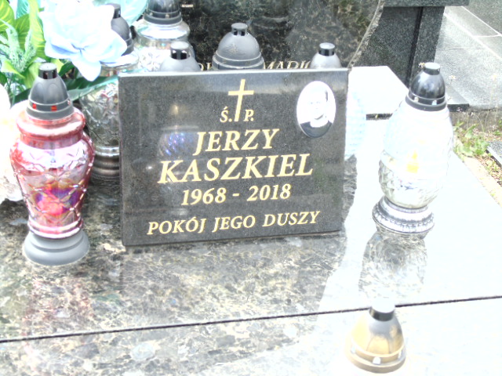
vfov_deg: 23.7
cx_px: 251
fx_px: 899
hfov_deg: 31.2
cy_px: 188
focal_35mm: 62
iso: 80
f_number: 4.5
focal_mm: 11
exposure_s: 1/60
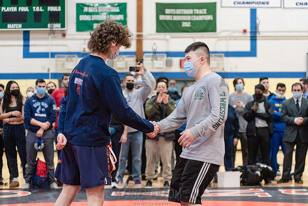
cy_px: 103
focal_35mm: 80
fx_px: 685
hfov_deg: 25.4
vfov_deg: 17.1
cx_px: 154
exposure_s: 1/320
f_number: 3.5
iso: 4000
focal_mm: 80
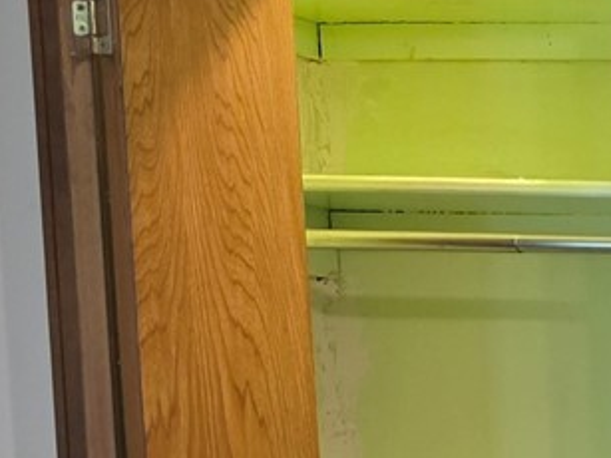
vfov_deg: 9.8
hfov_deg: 10.9
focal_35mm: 144
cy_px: 810
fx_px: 2541
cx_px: 1620
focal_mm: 6.5
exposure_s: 1/120
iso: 250
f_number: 1.4
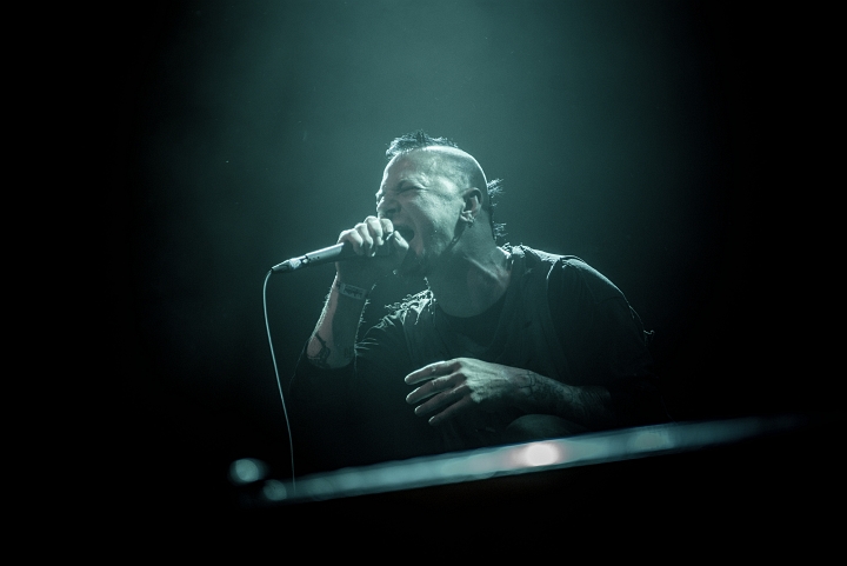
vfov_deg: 21.9
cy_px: 283
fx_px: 1460
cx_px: 424
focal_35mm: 62
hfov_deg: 32.4
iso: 1600
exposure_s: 1/80
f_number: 2.8
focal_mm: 62
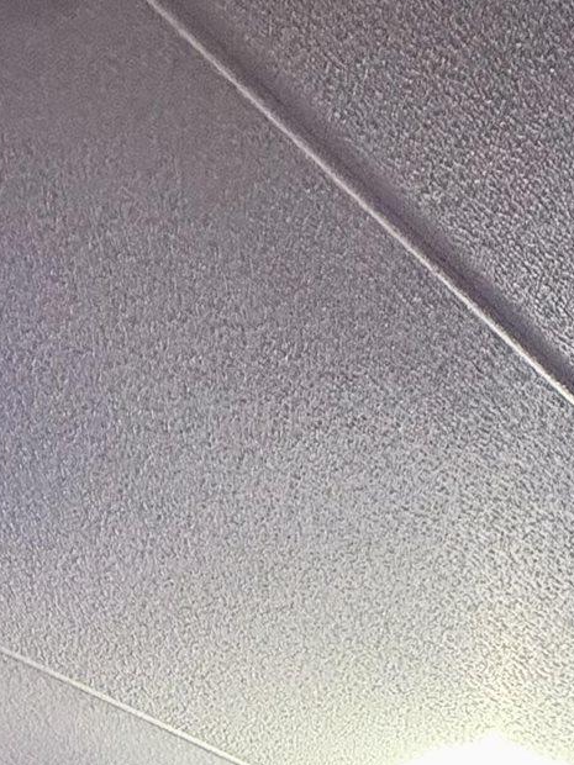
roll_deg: +0.3
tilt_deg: -4.5
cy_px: 1382
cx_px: 542
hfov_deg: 26.8
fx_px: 1150
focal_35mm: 52
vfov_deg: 22.0
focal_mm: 2.22
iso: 640
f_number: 2.2
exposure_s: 1/60
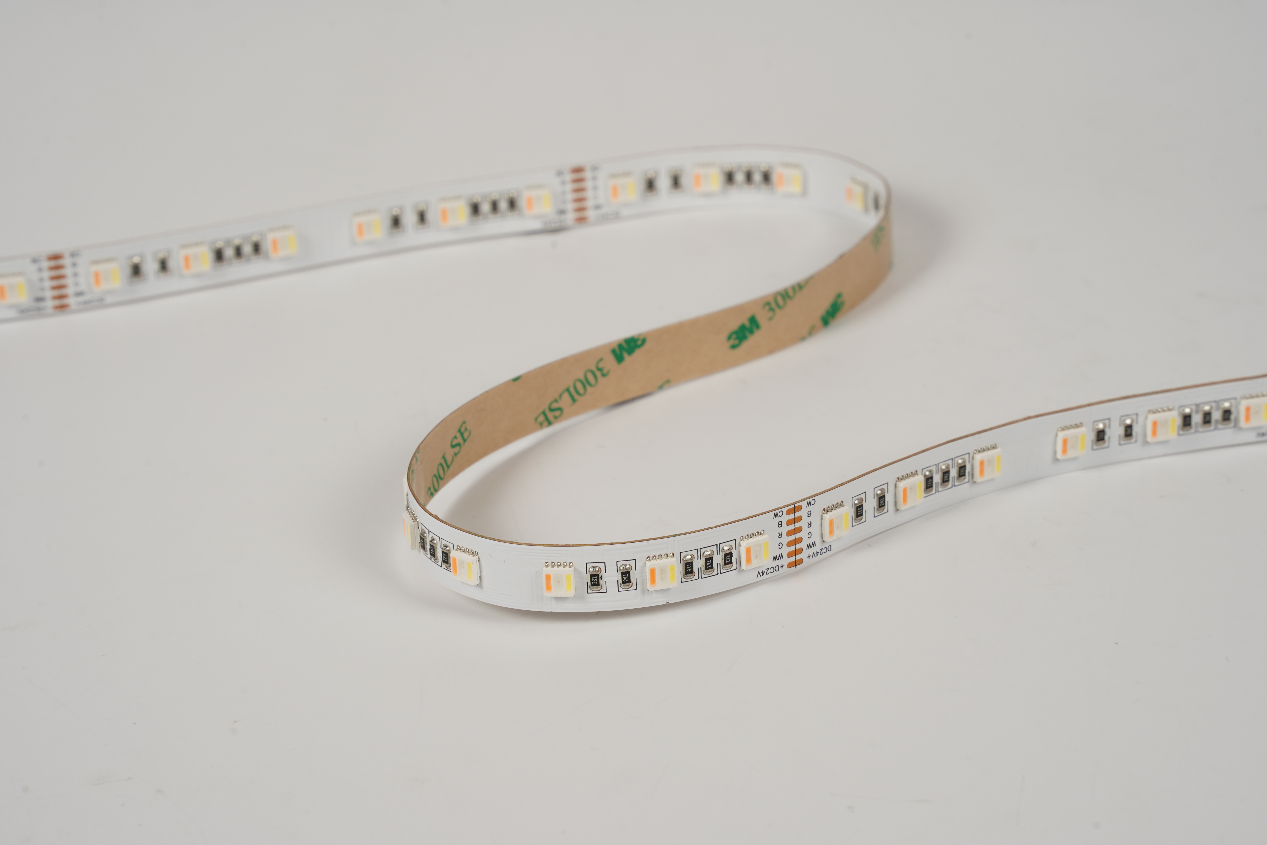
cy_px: 422
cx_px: 634
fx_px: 4751
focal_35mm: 135
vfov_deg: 10.2
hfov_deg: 15.2
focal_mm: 135
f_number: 14
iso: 100
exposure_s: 1/125
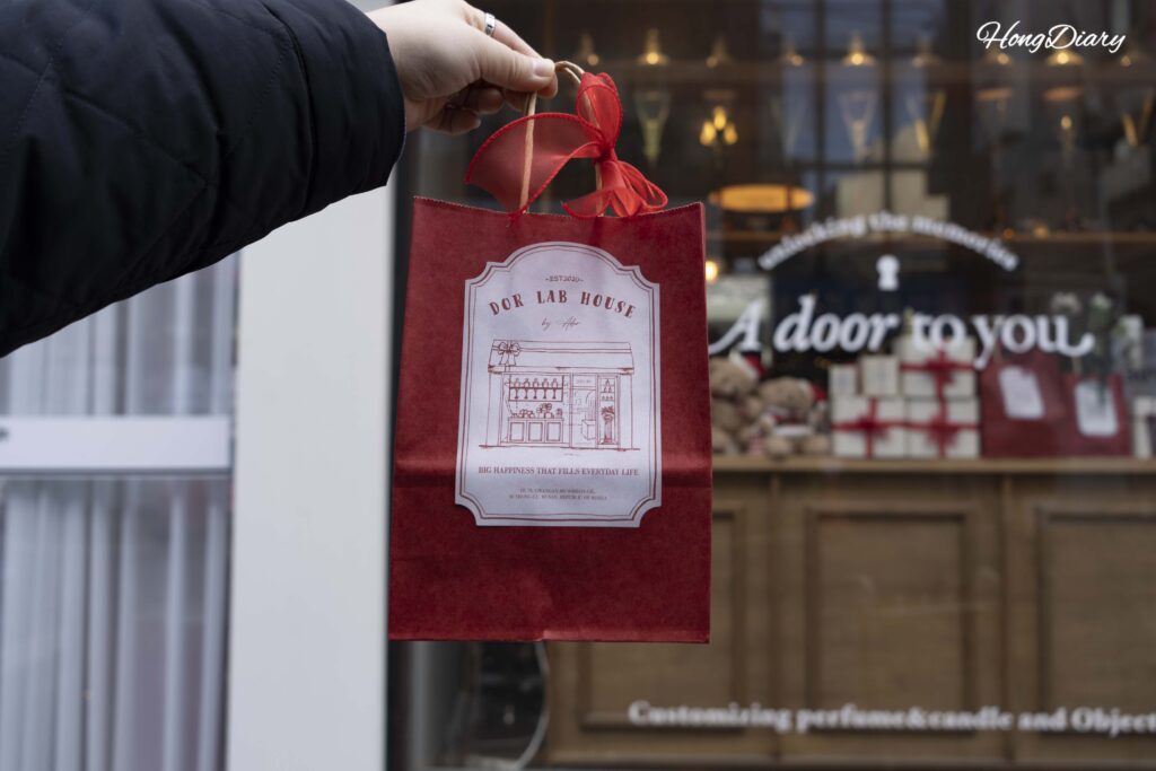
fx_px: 899
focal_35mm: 28
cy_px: 386
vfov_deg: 46.4
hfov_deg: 65.5
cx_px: 578
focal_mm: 28
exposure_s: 1/80
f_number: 4.5
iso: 100
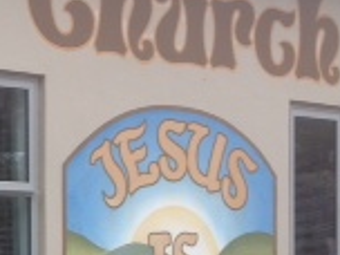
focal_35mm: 147
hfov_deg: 13.0
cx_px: -110
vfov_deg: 9.9
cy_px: 309
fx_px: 1444
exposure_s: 1/392
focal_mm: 4.28
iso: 50
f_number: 2.4
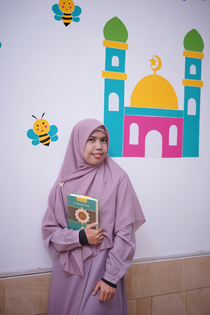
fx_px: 437
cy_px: 158
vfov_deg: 39.6
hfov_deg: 27.0
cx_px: 105
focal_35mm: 50
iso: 320
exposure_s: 1/100
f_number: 1.8
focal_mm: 50
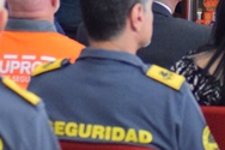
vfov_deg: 1.7
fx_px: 5133
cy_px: -46
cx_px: 74
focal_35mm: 822
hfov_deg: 2.5
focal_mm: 140
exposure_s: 1/320
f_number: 4.2
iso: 6400
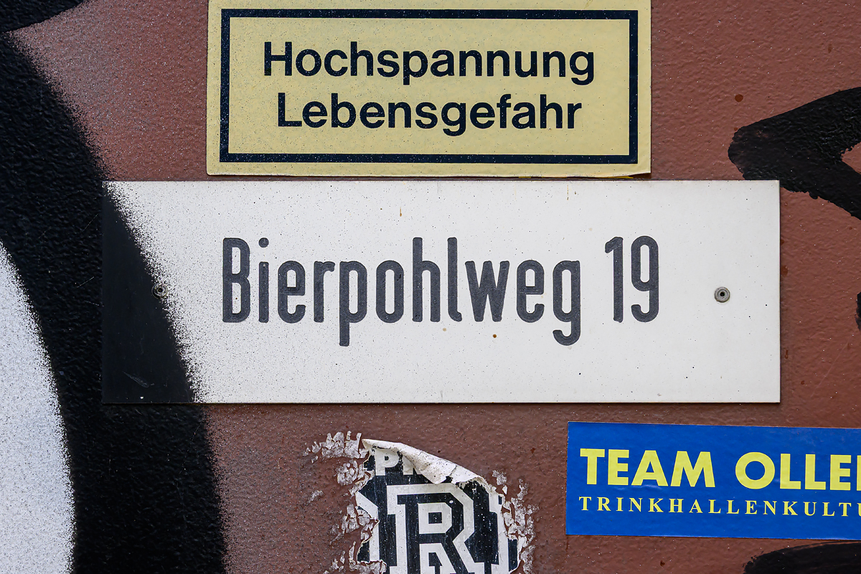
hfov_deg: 27.0
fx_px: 1794
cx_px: 430
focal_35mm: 75
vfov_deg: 18.2
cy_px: 287
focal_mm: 50
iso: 200
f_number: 7.1
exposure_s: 1/40
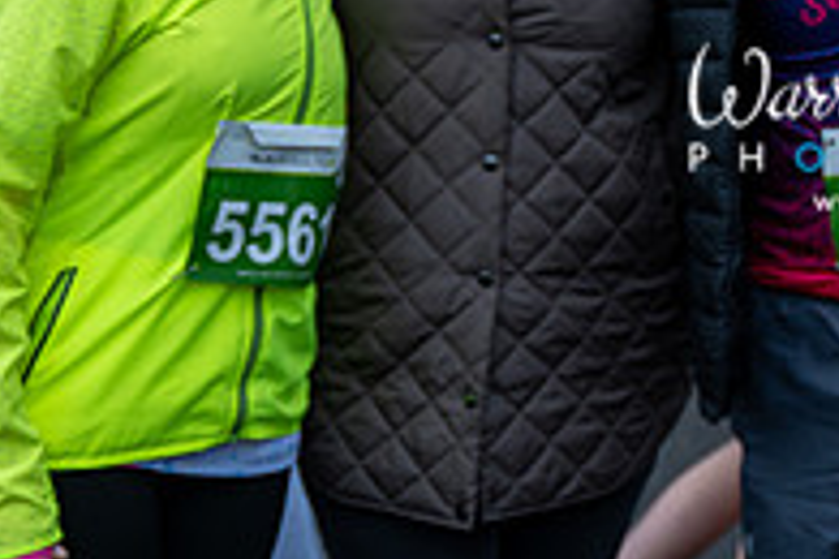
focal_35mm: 119
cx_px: 968
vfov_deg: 11.4
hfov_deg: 16.6
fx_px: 2773
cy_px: 24
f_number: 2.8
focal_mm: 40
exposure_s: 1/320
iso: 100
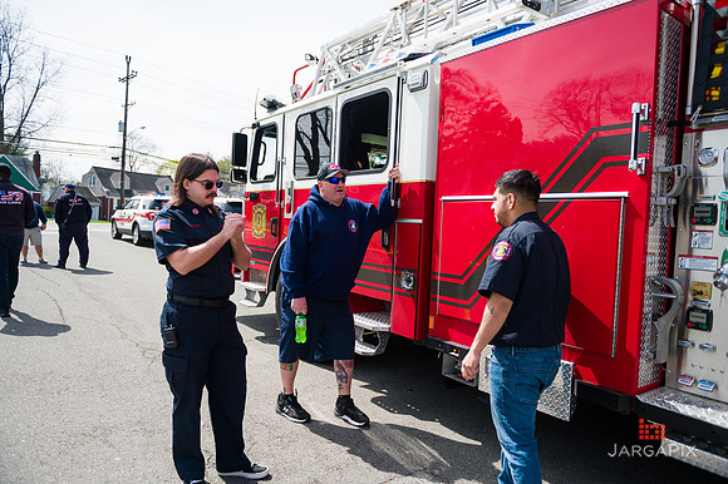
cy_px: 242
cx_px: 364
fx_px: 485
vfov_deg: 53.1
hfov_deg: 73.8
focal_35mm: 24
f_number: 4
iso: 200
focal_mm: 24
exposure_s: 1/2500
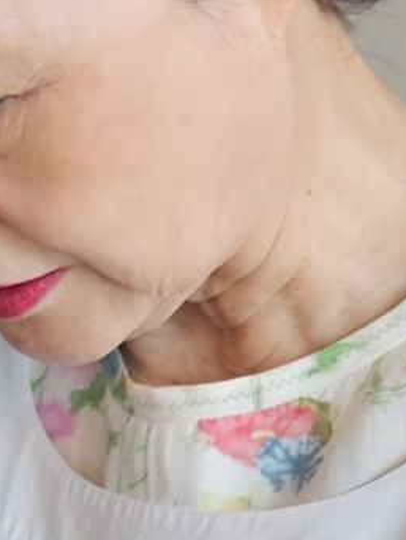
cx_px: -712
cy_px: 783
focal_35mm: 172
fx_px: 2686
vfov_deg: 11.1
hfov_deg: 7.8
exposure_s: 1/120
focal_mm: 5.4
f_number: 1.8
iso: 160
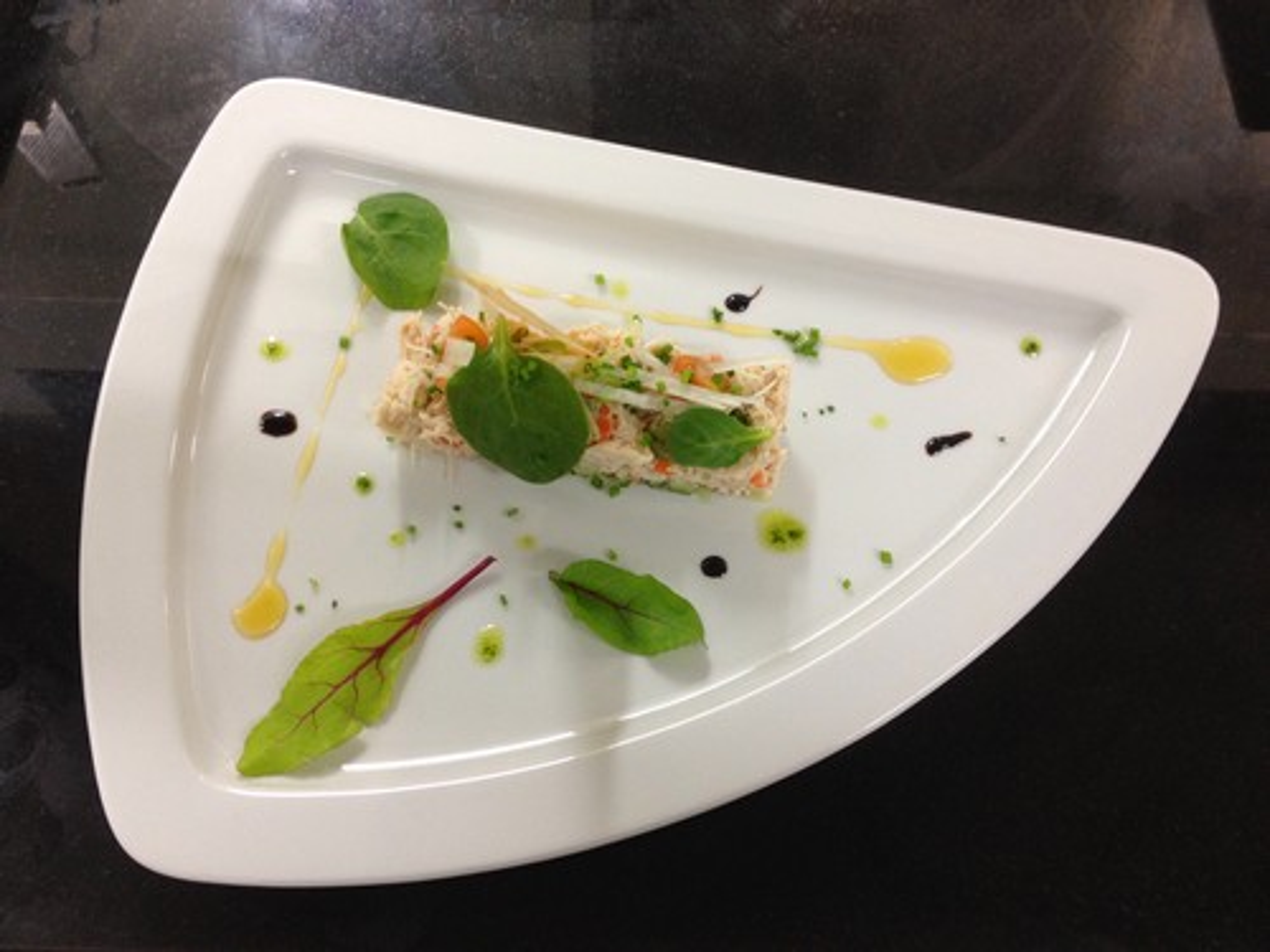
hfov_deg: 52.6
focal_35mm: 35
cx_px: 635
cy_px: 476
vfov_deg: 40.7
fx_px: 1284
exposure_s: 1/20
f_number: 2.4
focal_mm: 4.28
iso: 125
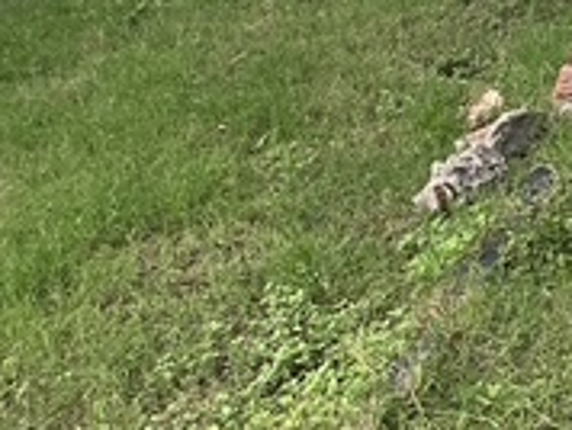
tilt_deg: -7.7
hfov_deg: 16.4
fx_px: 1721
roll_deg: +1.7
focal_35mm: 104
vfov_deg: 13.3
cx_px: 970
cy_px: -257
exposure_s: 1/419
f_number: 1.8
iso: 25
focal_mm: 3
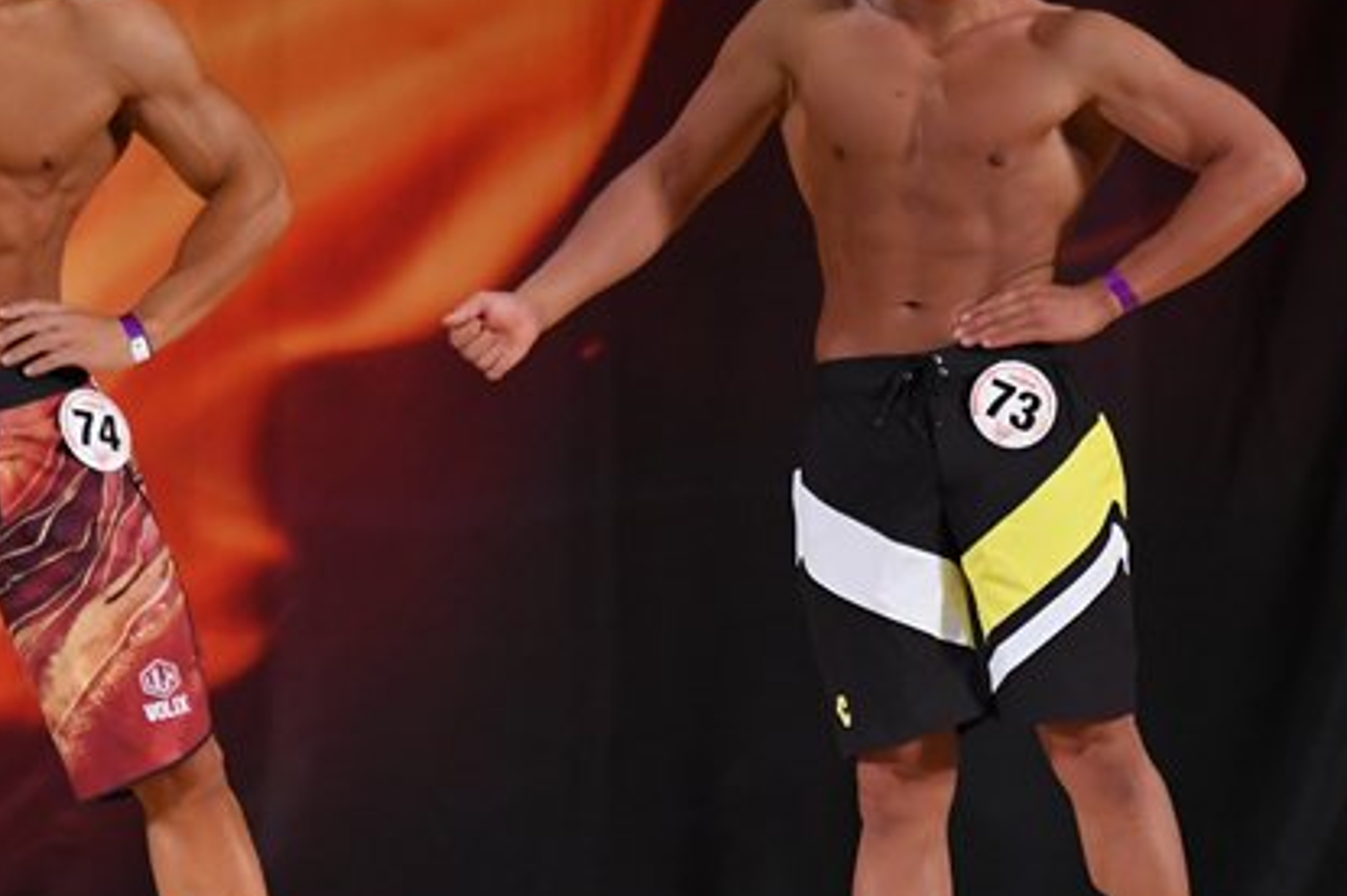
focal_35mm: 476
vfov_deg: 2.9
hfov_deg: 4.3
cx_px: 1089
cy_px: 480
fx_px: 17796
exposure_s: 1/400
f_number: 5.6
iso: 3200
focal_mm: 170
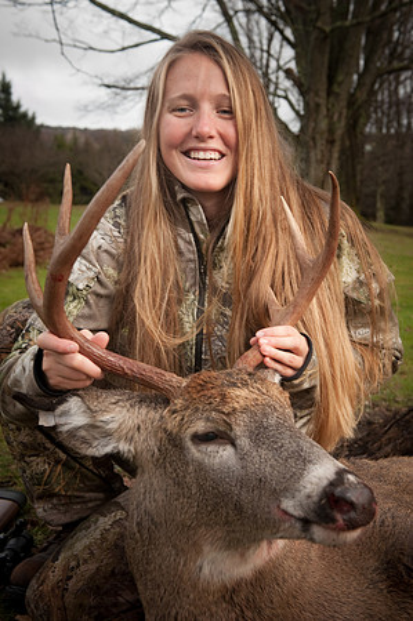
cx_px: 206
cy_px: 310
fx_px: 828
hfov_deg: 28.0
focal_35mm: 48
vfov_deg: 41.2
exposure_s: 1/60
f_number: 7.1
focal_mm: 48
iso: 400
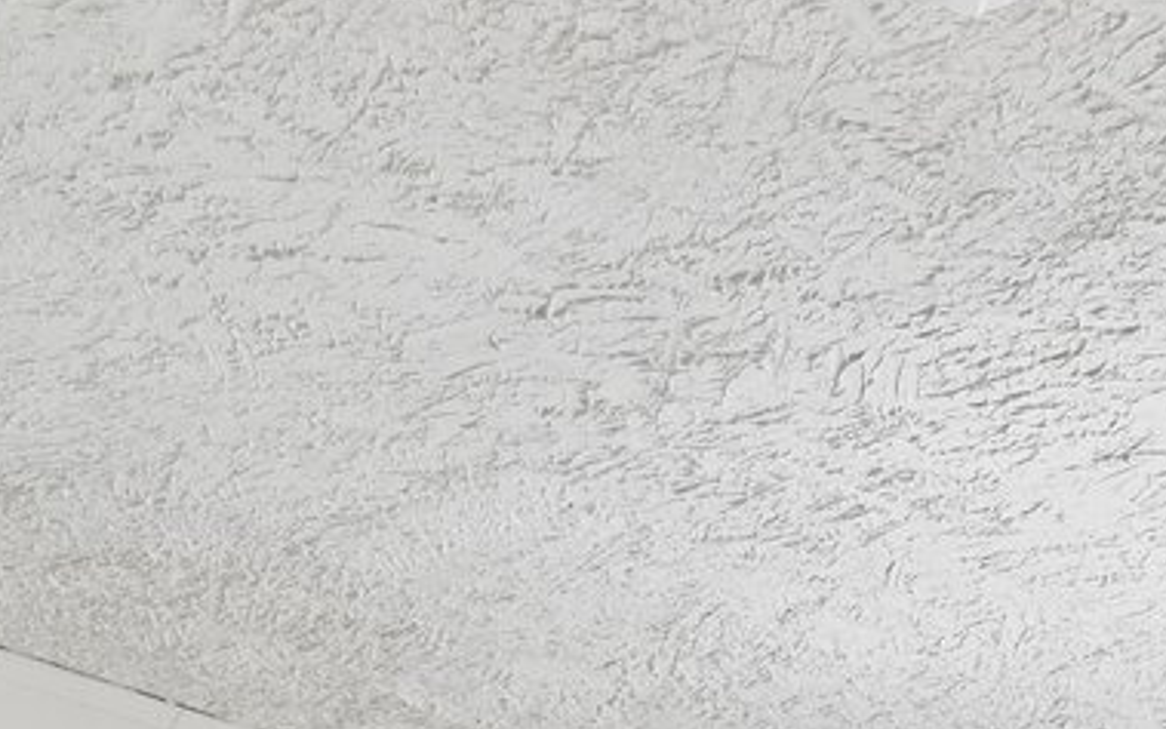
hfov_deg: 26.8
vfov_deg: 13.6
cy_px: 1589
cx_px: 498
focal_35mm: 77
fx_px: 2447
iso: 640
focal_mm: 9.4
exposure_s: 1/75
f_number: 5.6
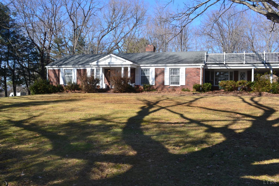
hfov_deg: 53.1
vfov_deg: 36.9
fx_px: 279
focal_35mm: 36
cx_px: 140
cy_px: 93
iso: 400
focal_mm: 24
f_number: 10
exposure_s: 1/250
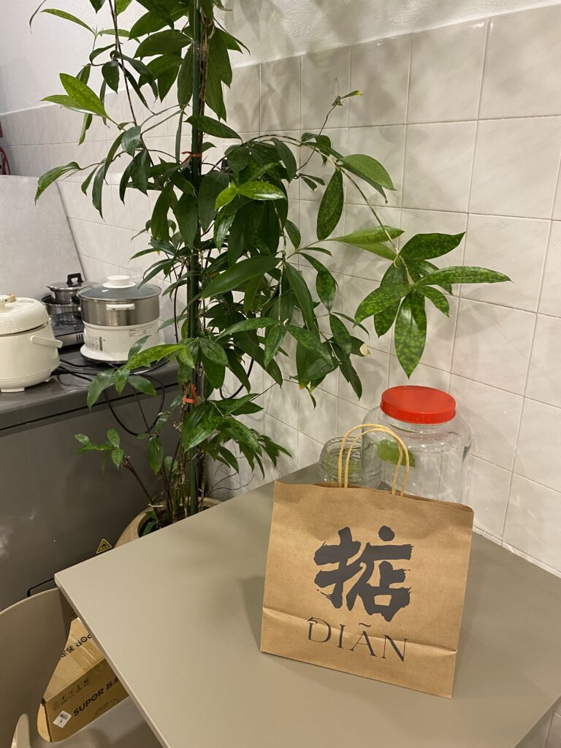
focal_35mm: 26
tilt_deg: -19.1
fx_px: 562
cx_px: 280
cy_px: 374
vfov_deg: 67.3
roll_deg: +0.3
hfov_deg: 53.1
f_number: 1.8
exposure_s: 1/50
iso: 160
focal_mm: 4.25
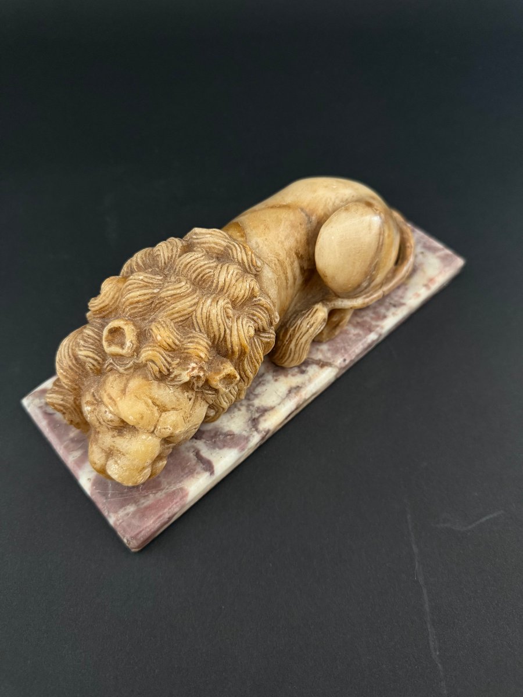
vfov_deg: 71.6
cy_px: 348
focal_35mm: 24
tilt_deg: -57.1
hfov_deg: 56.8
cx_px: 262
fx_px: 483
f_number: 1.78
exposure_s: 1/60
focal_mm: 6.76
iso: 200
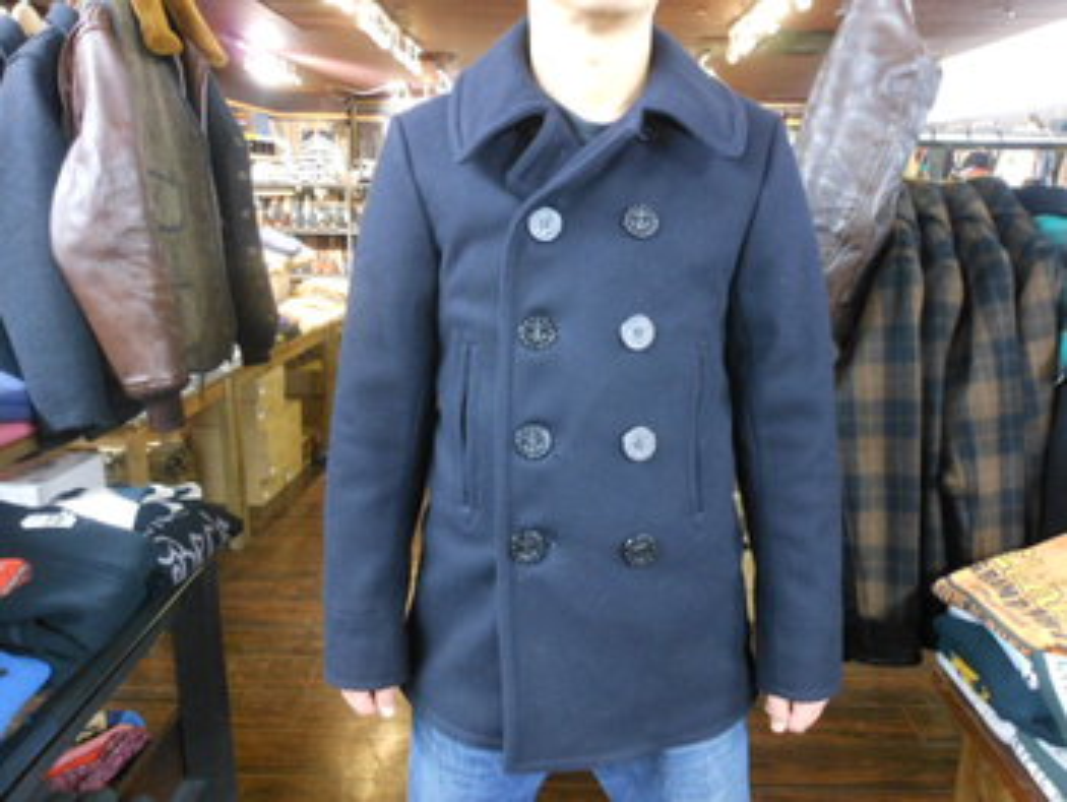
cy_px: 401
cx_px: 534
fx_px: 864
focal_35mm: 28
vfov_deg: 49.8
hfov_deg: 63.4
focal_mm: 5
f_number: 3.7
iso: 400
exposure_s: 1/3
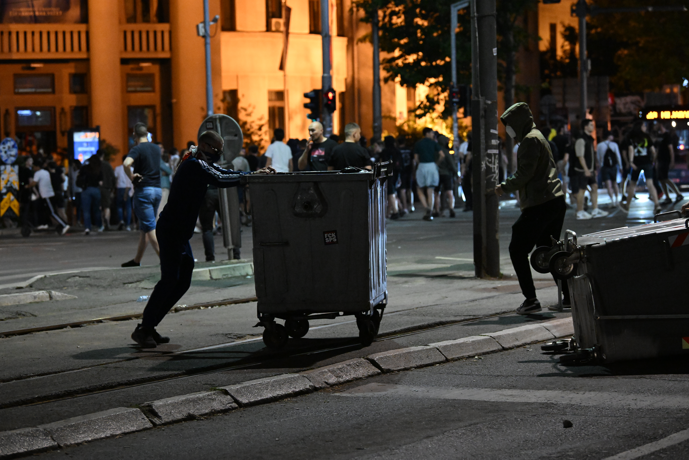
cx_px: 344
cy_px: 230
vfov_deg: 13.4
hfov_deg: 20.0
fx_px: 1952
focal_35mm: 102
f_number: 4
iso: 10000
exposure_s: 1/160
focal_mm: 102
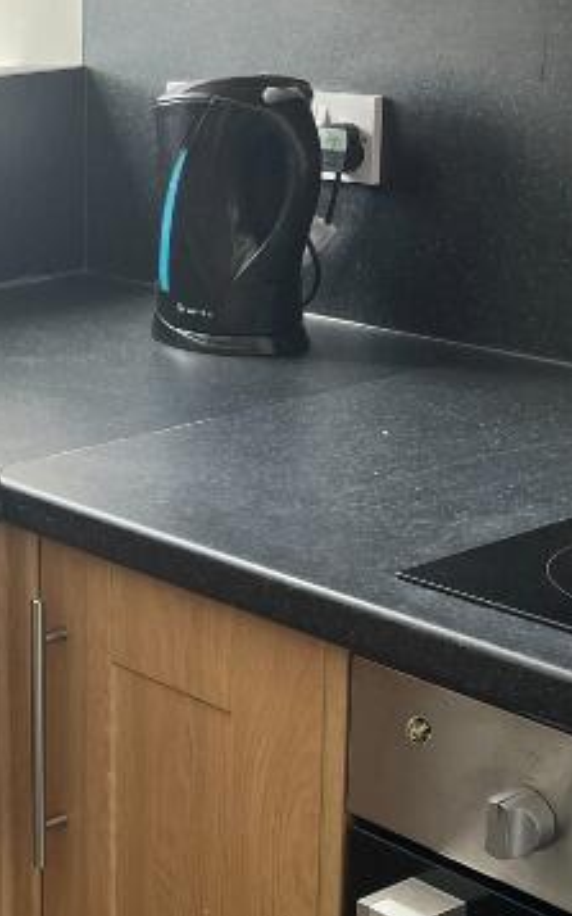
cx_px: -262
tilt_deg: -17.4
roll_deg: +2.7
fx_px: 1971
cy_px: 464
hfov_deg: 15.4
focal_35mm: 79
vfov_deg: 26.2
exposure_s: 1/220
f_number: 1.6
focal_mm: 5.1
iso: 40
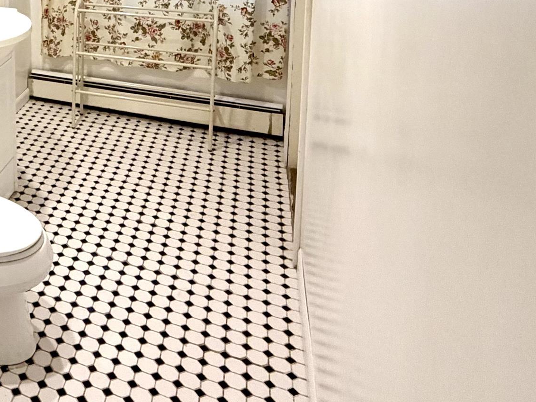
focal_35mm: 38
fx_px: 588
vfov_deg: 32.4
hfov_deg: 39.4
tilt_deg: -7.4
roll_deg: +2.4
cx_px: -63
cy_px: -56
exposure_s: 1/93
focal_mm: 2.22
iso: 320
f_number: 2.2
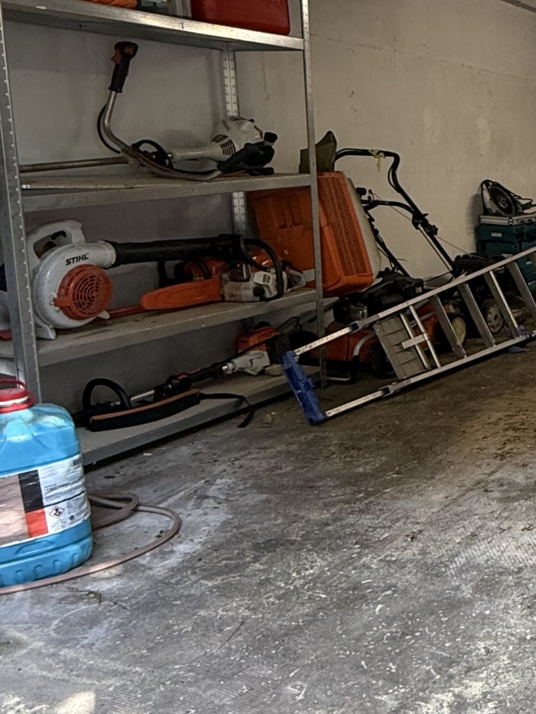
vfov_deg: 45.6
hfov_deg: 27.9
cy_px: 300
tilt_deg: -8.7
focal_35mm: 41
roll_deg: -1.3
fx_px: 846
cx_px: 727
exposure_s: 1/99
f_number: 2.2
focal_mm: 2.22
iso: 160
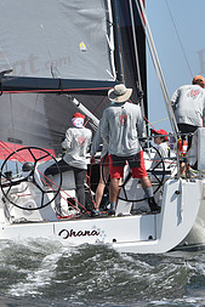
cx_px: 135
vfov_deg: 7.5
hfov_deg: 5.0
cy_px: 123
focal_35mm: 275
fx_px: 2346
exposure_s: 1/1250
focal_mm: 120
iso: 320
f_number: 9
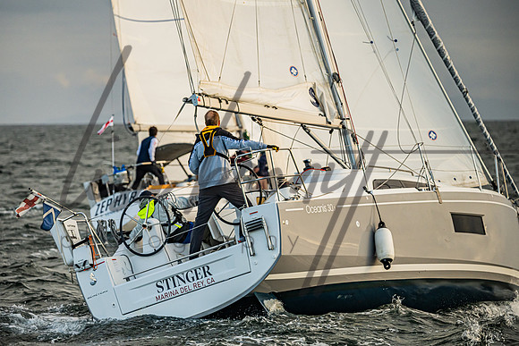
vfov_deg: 5.0
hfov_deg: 7.5
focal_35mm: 273
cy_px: 165
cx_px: 224
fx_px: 3934
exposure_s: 1/2500
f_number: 5
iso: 640
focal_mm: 230
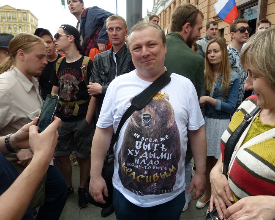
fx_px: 220
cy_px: 107
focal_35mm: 27
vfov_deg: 53.2
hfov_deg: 63.9
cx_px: 152
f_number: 3.5
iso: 100
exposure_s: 1/100
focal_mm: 4.5
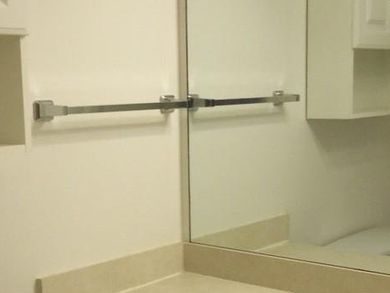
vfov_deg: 23.3
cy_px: 233
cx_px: 173
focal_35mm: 62
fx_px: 699
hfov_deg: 31.2
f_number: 3.9
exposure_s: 1/30
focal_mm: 5.1
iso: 125
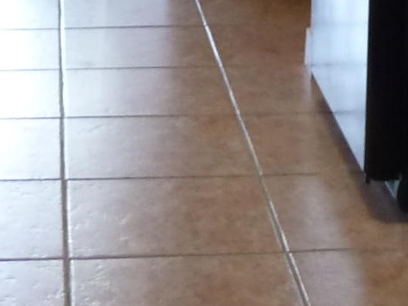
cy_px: -482
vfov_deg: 9.5
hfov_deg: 14.6
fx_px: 1592
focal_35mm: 135
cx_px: 258
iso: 125
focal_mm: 4.1
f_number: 3.3
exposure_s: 1/30
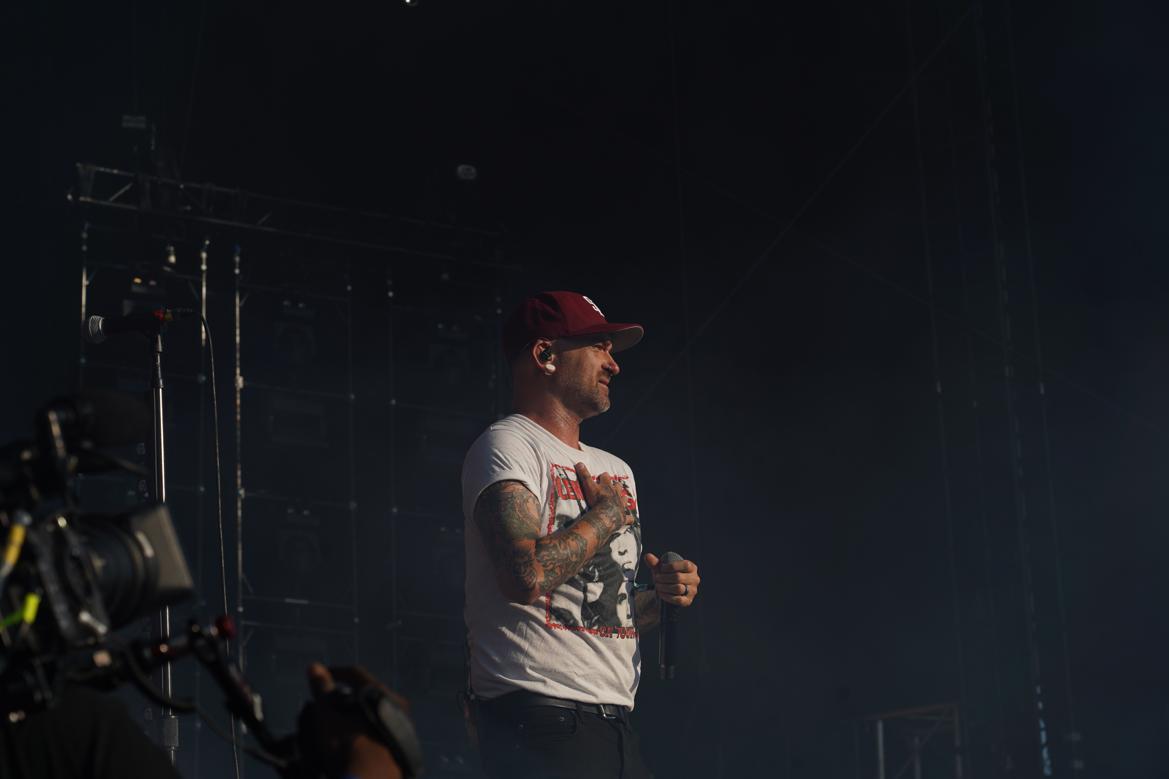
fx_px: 3409
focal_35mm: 105
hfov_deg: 19.5
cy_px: 390
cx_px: 584
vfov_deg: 13.0
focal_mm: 105
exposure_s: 1/500
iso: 100
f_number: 8
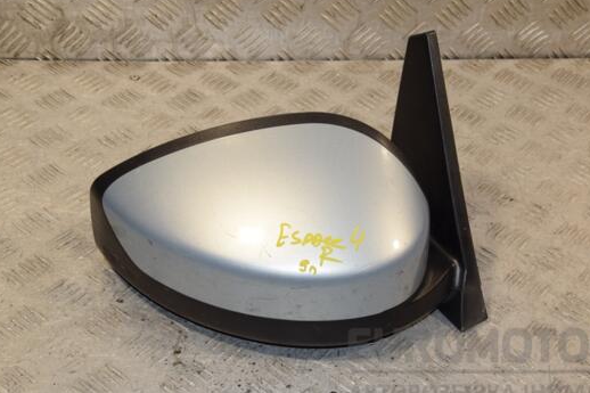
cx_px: 327
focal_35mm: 66
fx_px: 1081
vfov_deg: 20.6
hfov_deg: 30.5
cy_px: 194
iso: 800
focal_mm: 38
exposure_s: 1/200
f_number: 10
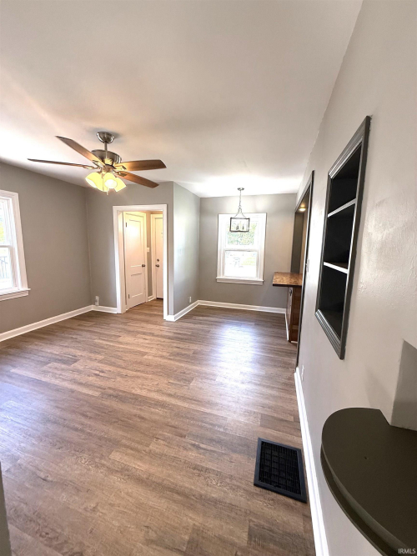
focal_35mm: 14
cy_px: 278
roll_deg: -2.3
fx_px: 225
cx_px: 208
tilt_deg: -7.9
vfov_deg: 102.1
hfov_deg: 85.7
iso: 125
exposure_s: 1/120
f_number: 2.2
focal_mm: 2.22
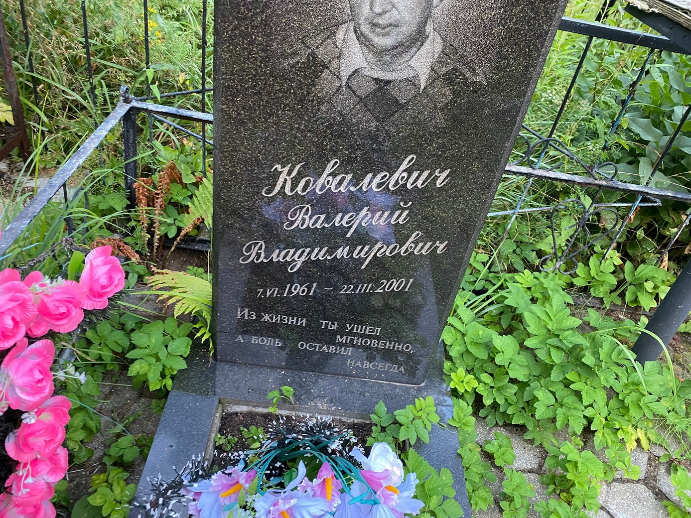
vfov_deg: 51.3
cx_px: 333
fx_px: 539
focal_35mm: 27
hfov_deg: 65.3
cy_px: 252
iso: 200
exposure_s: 1/60
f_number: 1.8
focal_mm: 4.25
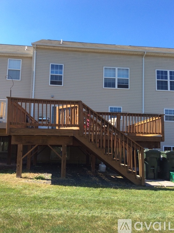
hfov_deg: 44.1
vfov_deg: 56.9
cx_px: 87
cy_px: 116
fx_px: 215
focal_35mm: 32
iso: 32
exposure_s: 1/566
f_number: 2.4
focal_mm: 3.3
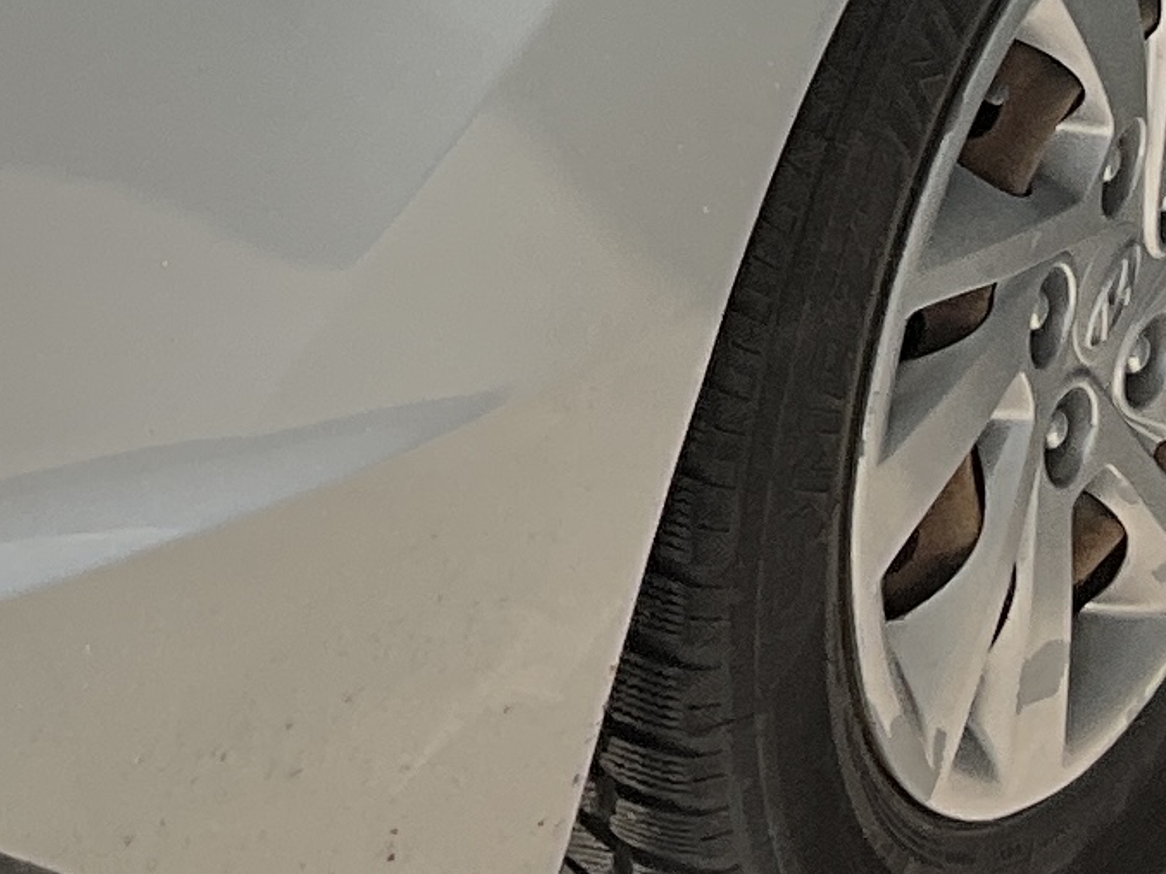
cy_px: -929
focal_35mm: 173
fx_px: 5827
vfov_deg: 8.1
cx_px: -76
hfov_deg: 11.3
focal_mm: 3
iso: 25
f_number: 1.8
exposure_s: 1/1168
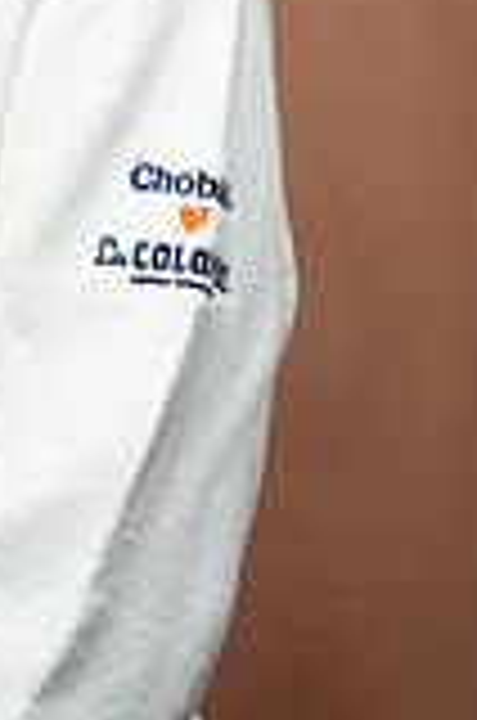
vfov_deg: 7.7
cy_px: -243
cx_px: -148
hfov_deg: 5.1
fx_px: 5289
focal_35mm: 265
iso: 320
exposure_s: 1/160
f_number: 4
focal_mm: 94
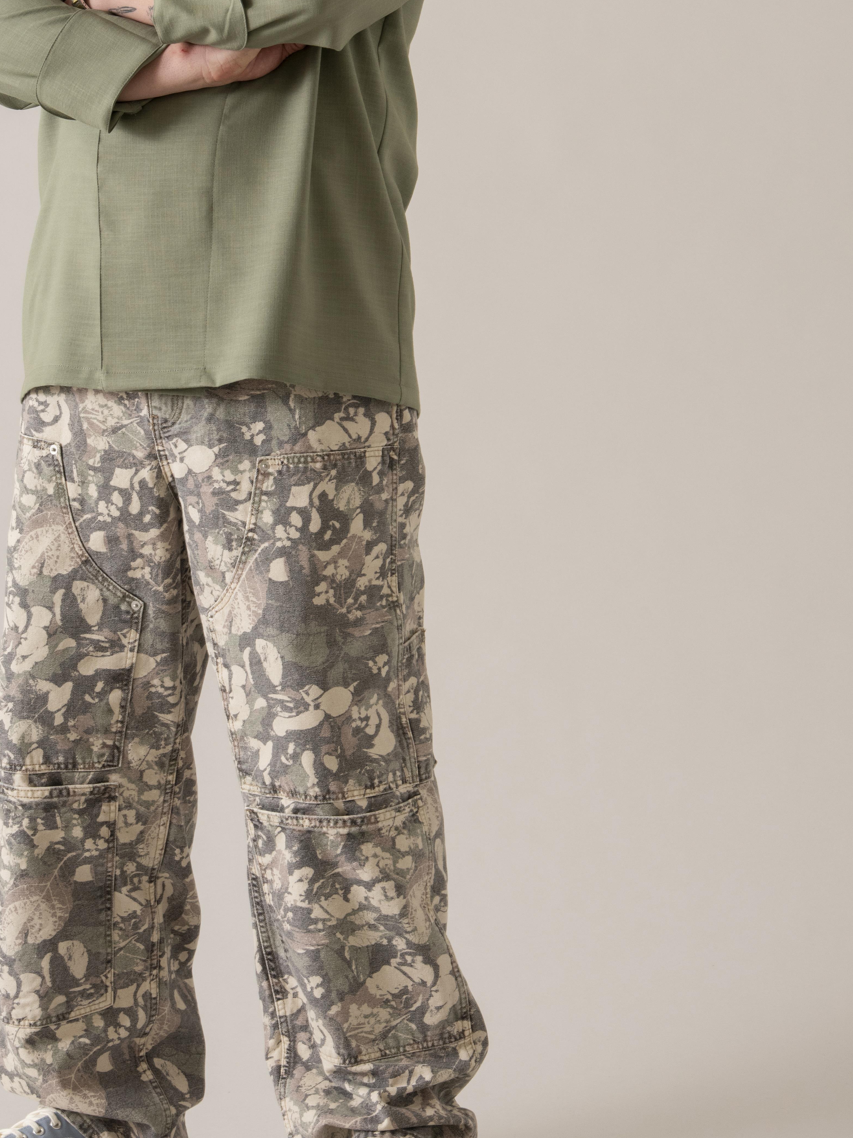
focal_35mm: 208
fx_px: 6834
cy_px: 317
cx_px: 185
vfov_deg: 9.5
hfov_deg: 7.1
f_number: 11
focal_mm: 122
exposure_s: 1/160
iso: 320
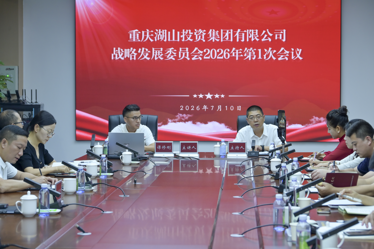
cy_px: 124
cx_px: 187
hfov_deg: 24.2
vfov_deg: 16.2
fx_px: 872
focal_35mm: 84
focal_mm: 84
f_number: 6.3
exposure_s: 1/125
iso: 1000
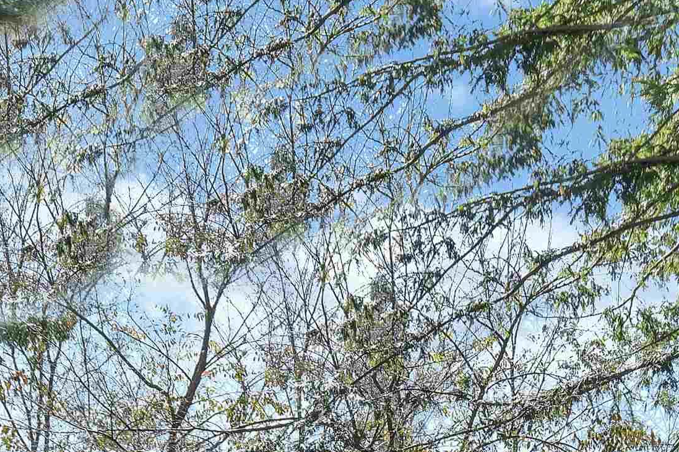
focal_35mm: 42
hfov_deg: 44.2
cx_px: 542
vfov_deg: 26.6
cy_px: 599
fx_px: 792
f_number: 4.5
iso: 250
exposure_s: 1/640
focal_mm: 10
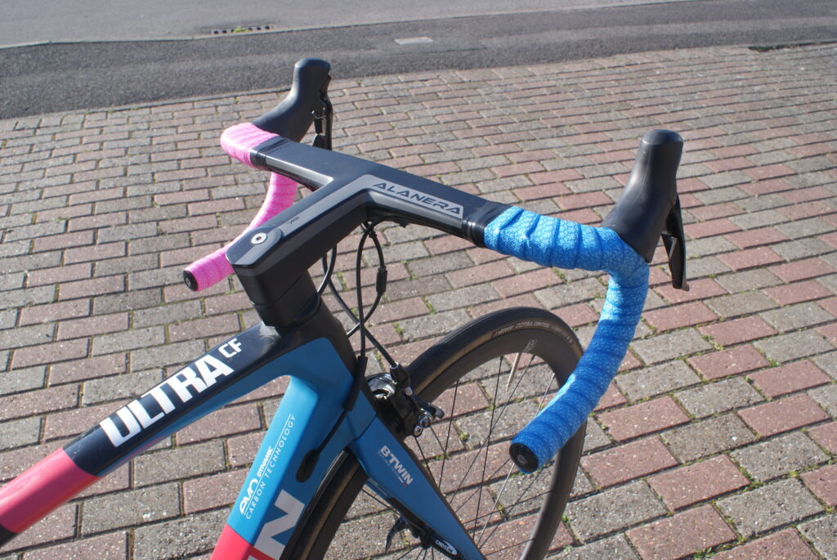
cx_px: 418
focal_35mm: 30
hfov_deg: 61.9
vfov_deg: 43.7
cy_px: 280
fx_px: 698
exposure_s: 1/80
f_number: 10
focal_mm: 20
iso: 100
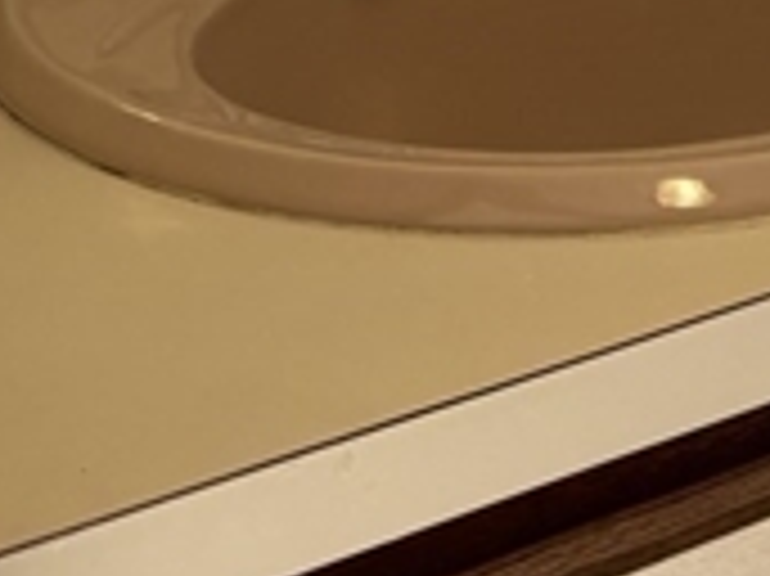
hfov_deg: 12.5
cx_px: 761
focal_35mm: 156
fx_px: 3468
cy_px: -954
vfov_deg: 8.4
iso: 100
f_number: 1.6
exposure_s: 1/120
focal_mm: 5.96
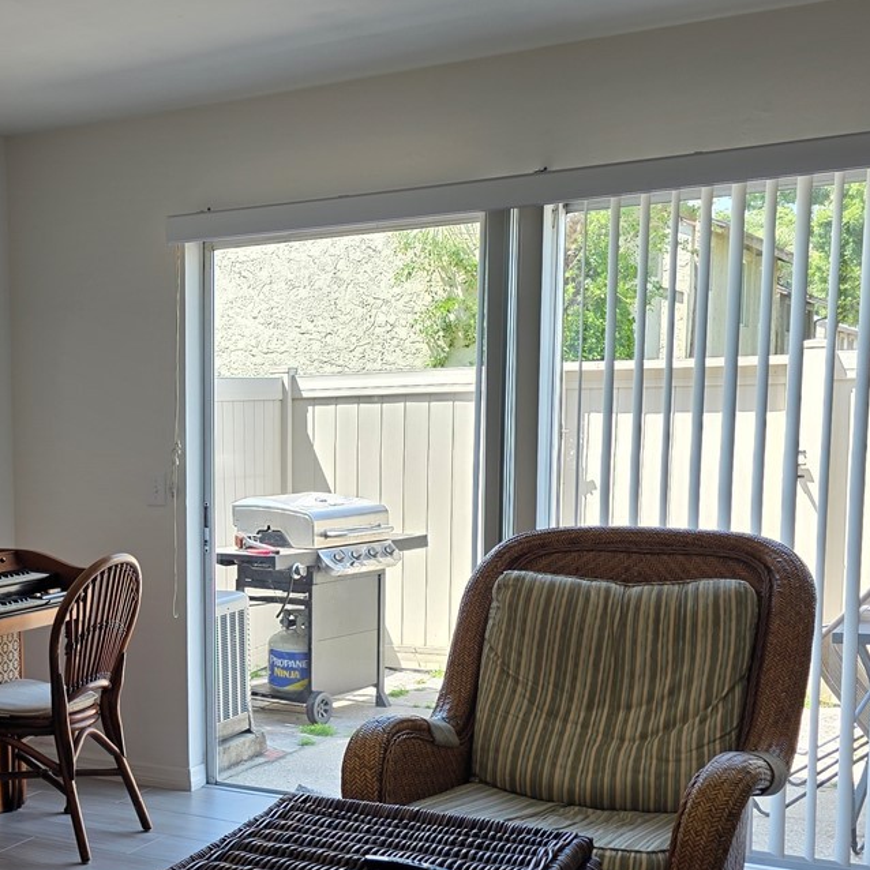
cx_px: -11
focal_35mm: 51
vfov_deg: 33.0
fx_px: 1450
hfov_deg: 30.8
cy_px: 614
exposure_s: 1/120
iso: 20
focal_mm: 6.3
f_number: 1.7
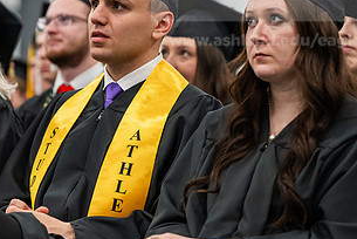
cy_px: 65
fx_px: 1906
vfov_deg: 7.2
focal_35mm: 192
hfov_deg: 10.7
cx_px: 116
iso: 2500
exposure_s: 1/200
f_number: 3.2
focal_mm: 101
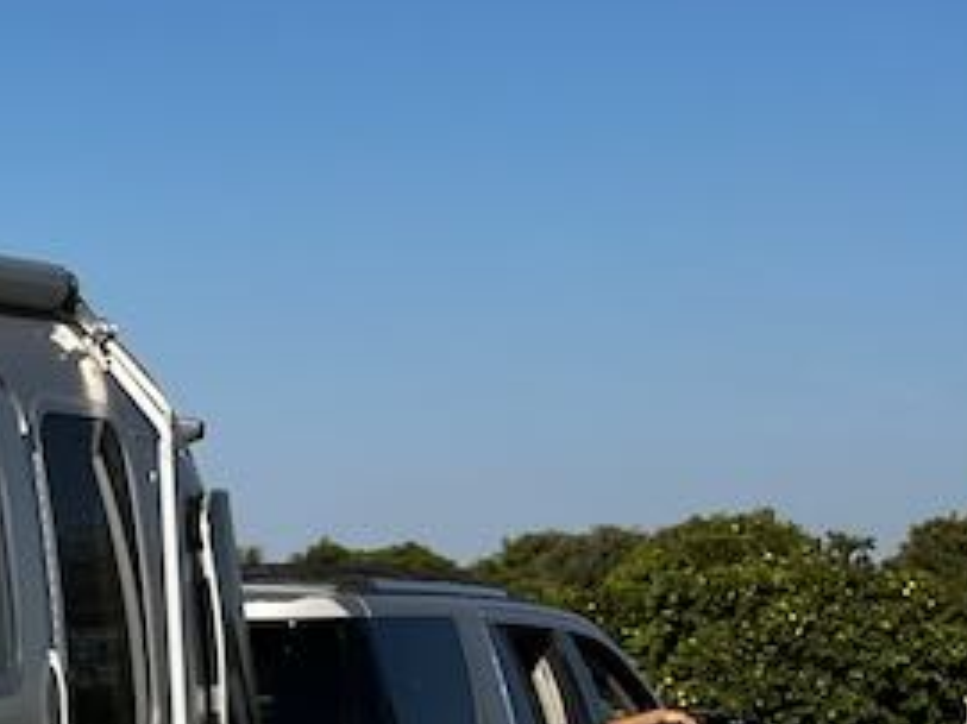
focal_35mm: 115
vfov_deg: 12.6
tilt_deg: -2.4
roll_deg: -0.3
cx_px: -1120
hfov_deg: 13.8
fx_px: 3211
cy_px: 817
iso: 50
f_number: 1.6
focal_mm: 5.1
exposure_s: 1/3623
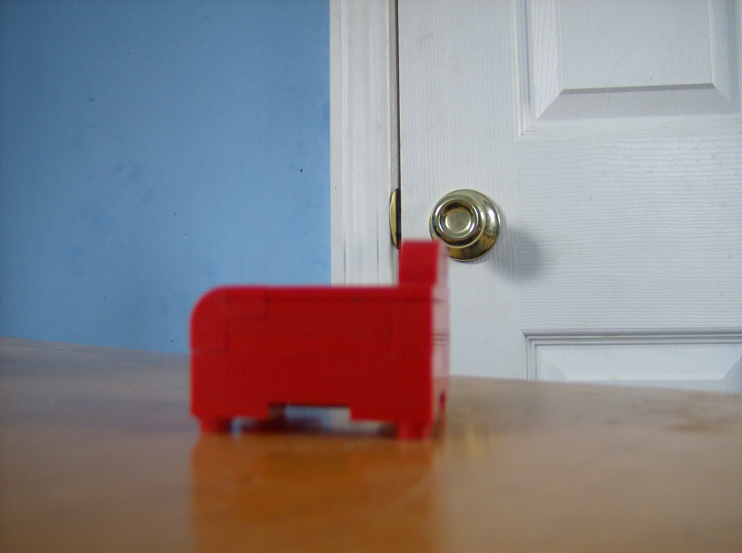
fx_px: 770
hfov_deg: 51.5
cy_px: 276
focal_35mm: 36
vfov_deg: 39.5
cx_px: 371
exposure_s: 1/35
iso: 200
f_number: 2.8
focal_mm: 6
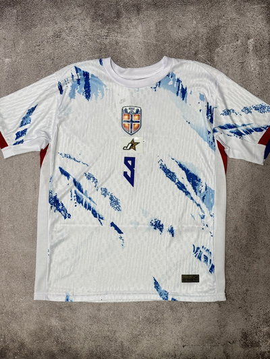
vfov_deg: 36.8
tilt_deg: -88.0
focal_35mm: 52
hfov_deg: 28.0
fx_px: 541
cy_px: 180
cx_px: 135
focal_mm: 5.96
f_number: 1.6
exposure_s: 1/50
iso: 125
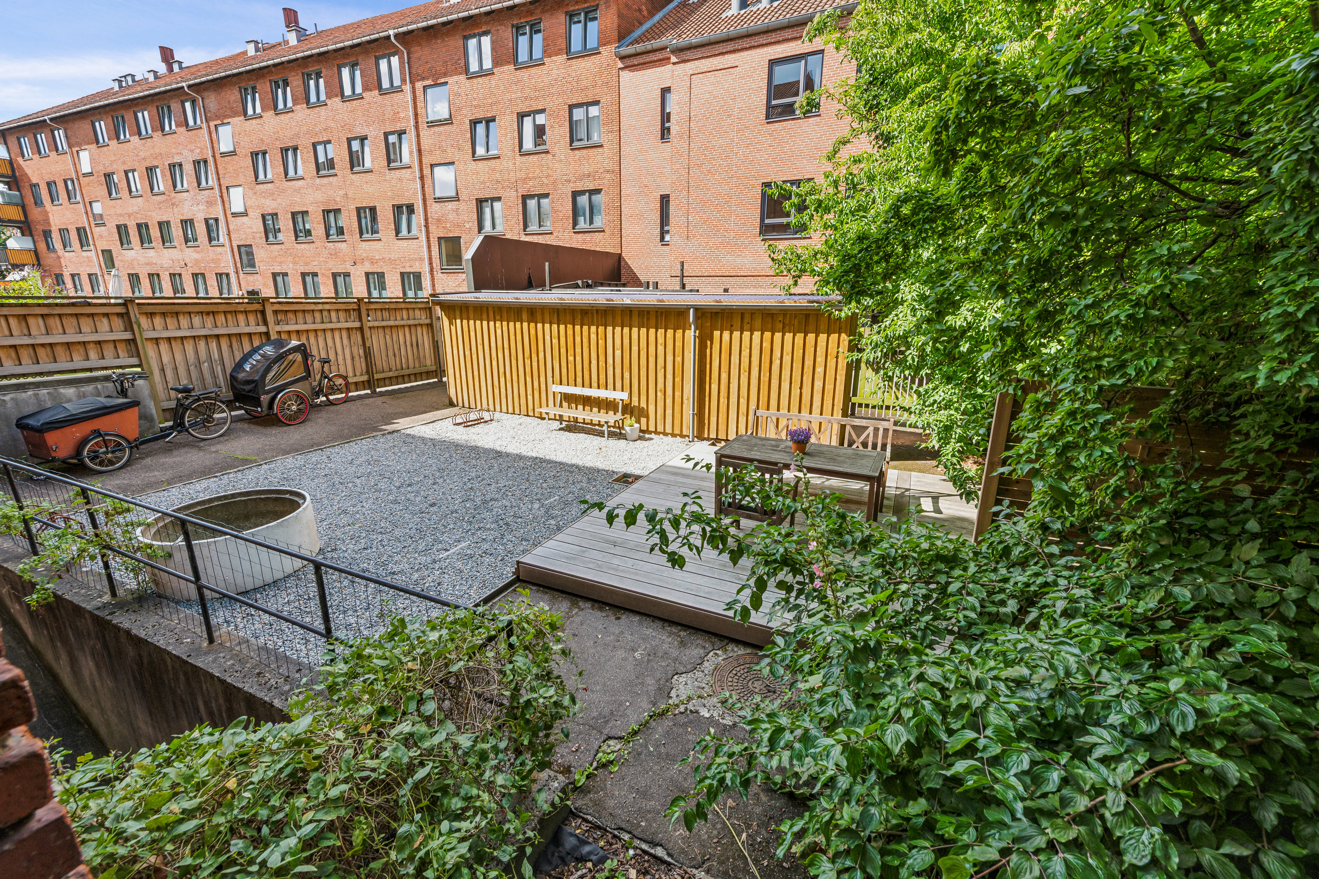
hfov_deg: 104.3
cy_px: 440
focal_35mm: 14
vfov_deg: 81.2
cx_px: 660
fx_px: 513
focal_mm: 14
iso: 450
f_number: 13
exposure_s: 1/125
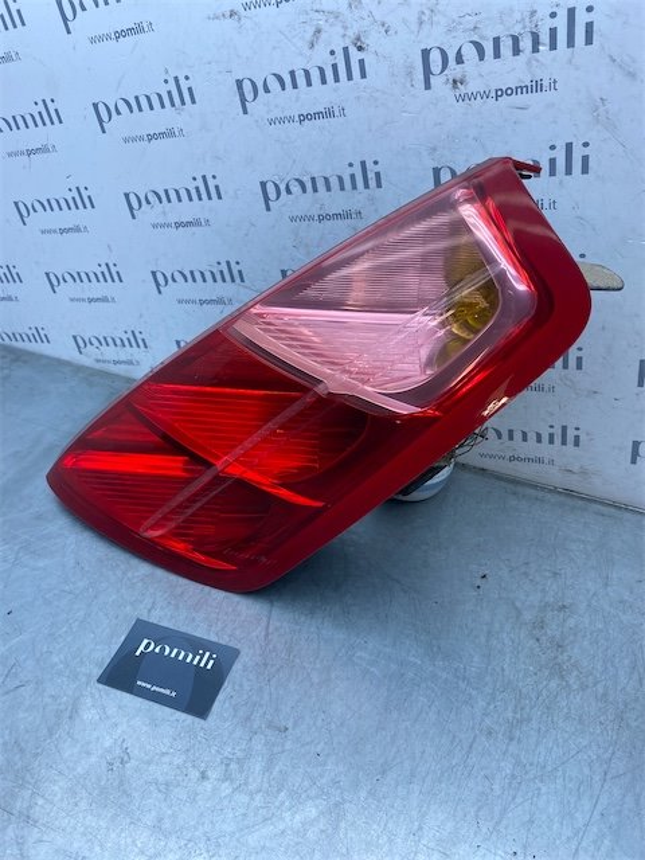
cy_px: 430
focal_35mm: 26
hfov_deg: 53.1
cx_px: 322
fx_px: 646
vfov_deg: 67.3
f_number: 1.8
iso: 32
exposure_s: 1/805
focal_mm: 4.25
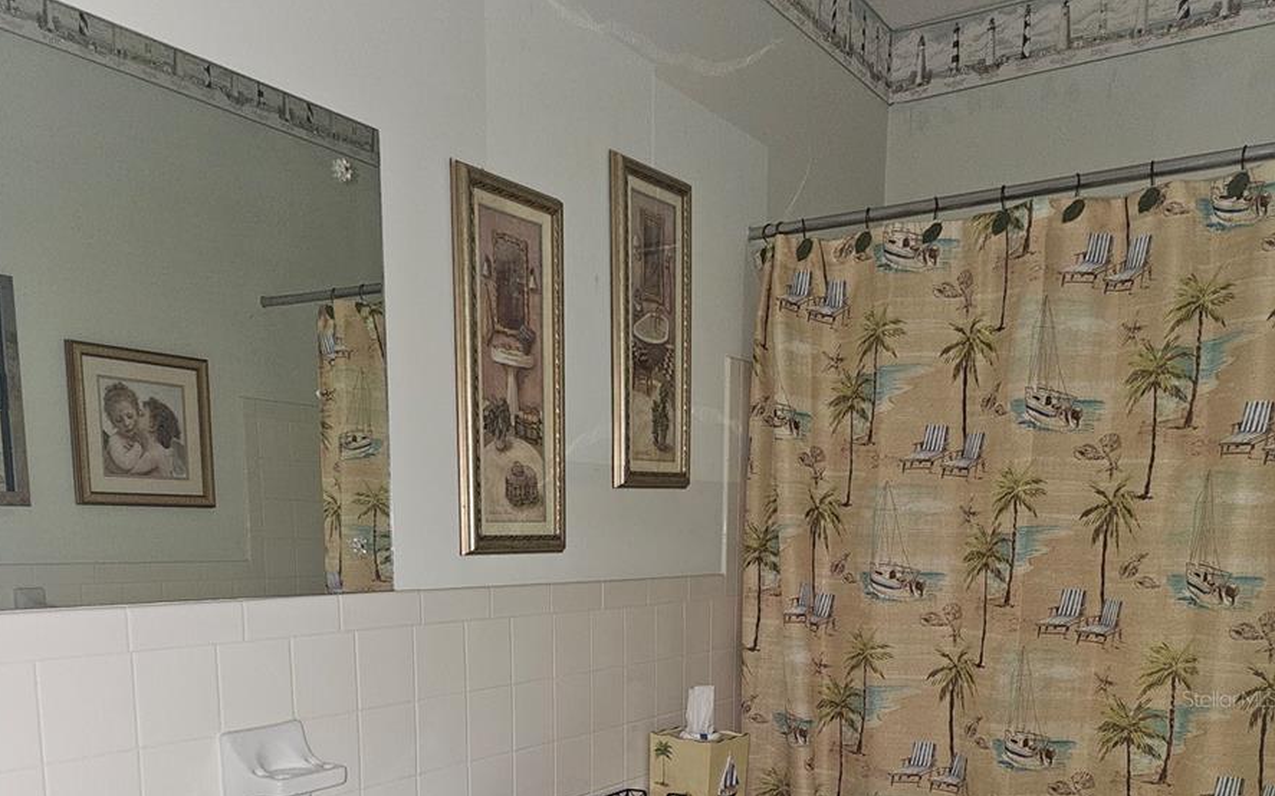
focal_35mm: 33
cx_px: 637
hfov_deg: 58.2
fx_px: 1146
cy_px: 698
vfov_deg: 36.2
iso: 125
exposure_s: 1/19.6
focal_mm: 6.3
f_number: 1.7
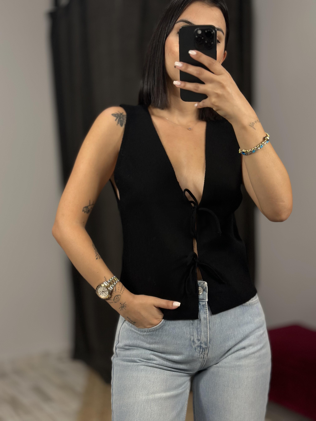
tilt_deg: -28.7
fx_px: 584
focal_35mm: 48
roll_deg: +3.0
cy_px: 210
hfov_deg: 30.3
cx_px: 158
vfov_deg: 39.7
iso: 100
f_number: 1.78
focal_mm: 6.86
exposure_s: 1/100
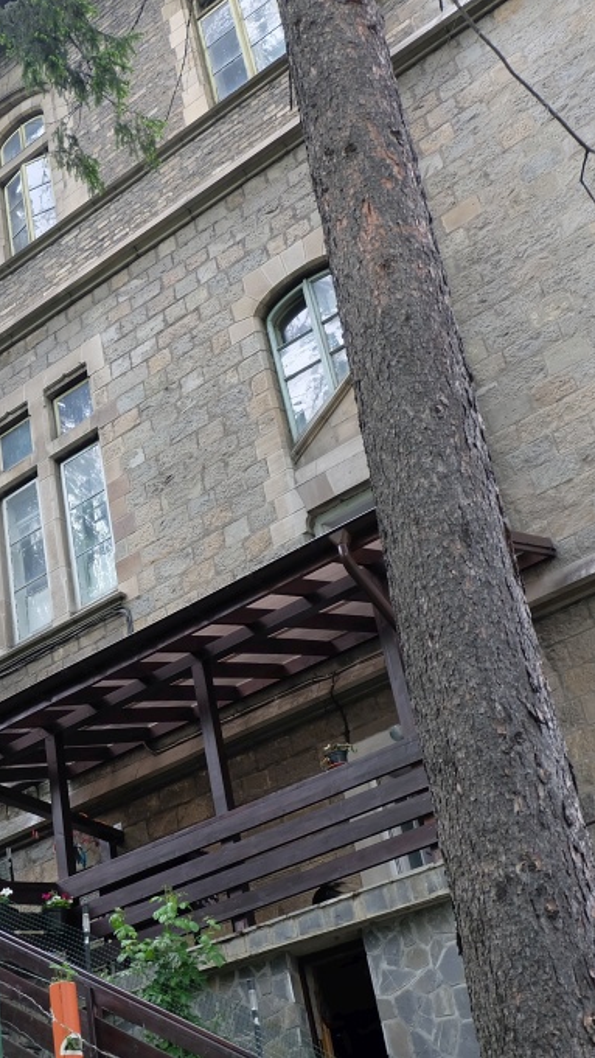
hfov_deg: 21.7
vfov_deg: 39.9
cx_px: -81
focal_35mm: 52
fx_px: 1459
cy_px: 529
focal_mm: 22.2
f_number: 4
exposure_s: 1/30
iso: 400
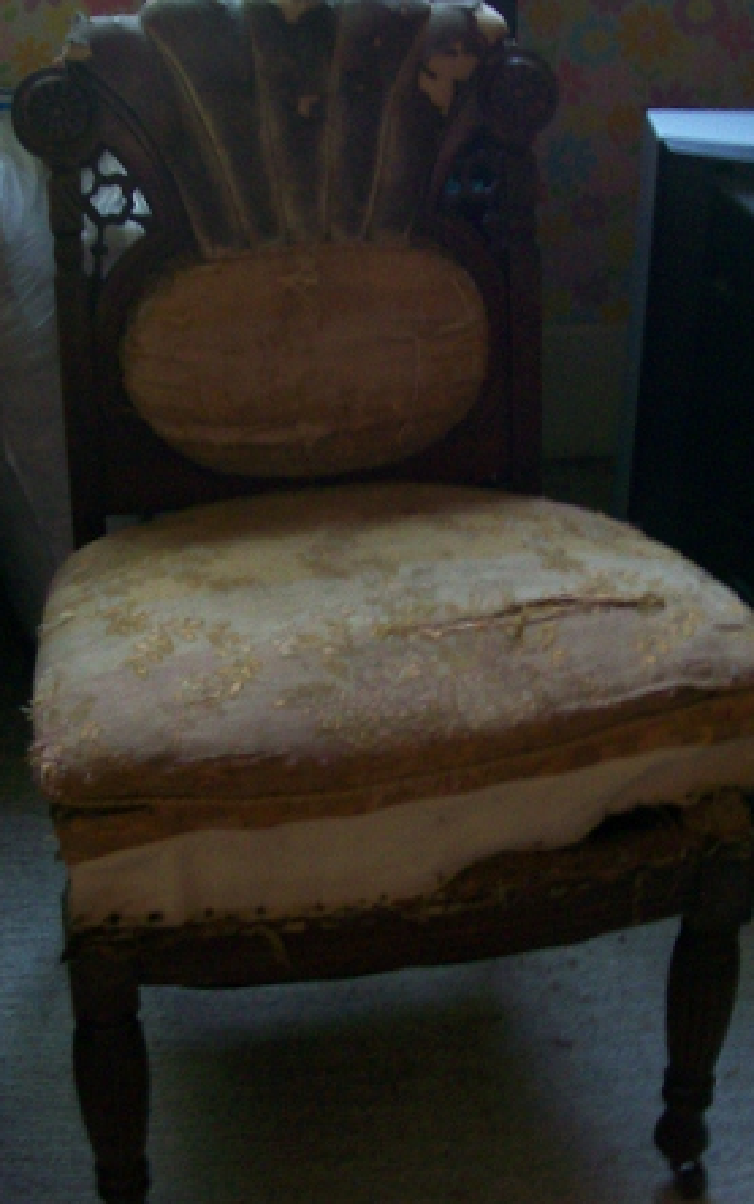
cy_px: 542
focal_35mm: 55
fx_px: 1806
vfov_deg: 36.8
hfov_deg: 23.6
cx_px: 363
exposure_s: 1/8
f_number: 2.7
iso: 160
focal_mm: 6
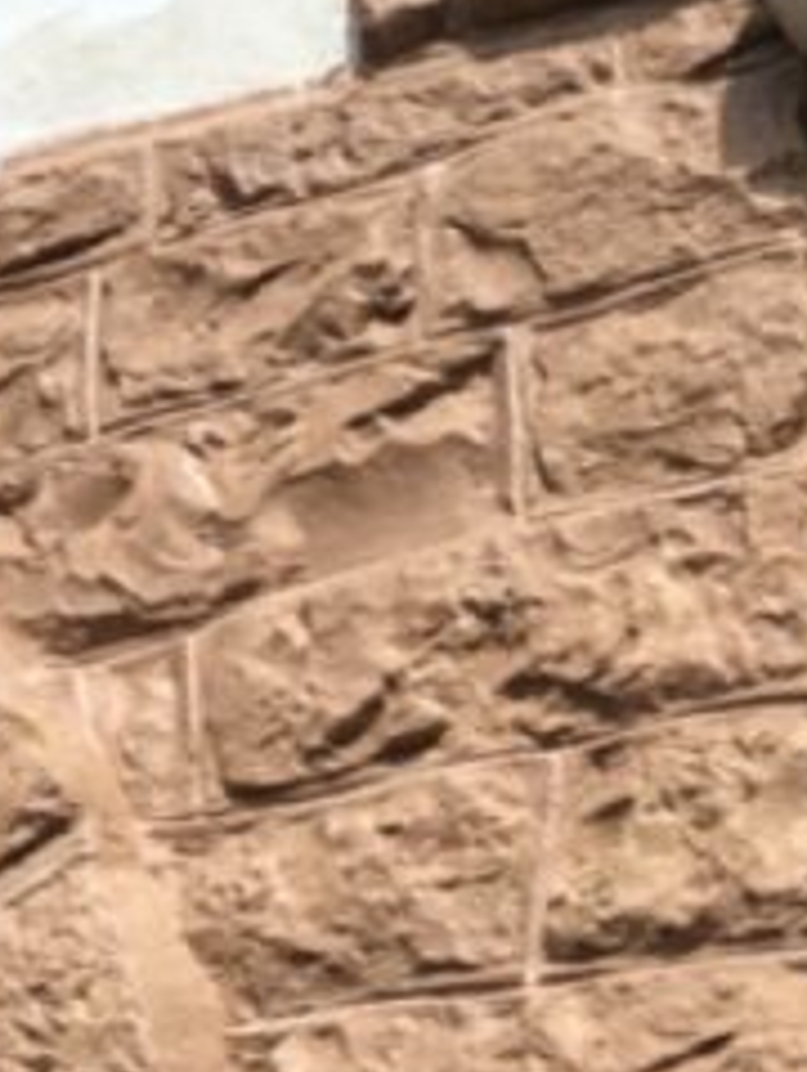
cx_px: -637
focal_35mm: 124
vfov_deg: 15.9
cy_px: 480
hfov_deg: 11.2
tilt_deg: +24.6
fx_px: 3844
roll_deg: -5.3
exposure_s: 1/2404
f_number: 2.2
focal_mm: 4.15
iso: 25
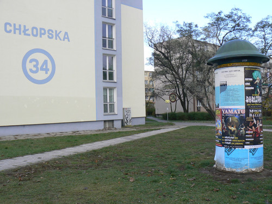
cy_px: 102
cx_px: 136
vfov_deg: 39.7
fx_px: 283
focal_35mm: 36
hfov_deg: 51.4
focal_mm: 6
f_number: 5
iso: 80
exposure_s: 1/125
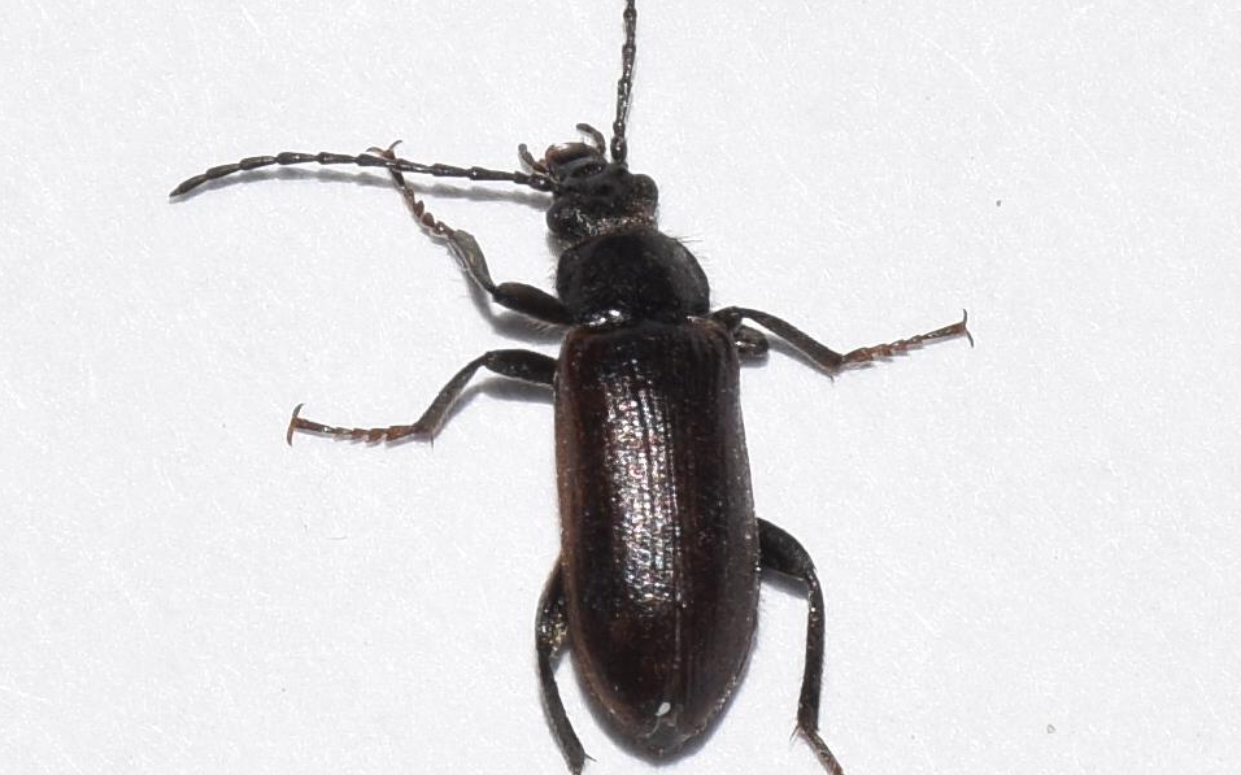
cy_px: 382
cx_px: 622
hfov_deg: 9.8
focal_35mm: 215
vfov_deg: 6.1
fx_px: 7270
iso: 100
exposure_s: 1/160
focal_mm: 140
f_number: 11
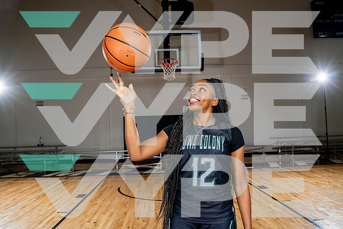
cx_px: 172
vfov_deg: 48.0
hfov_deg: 67.4
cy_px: 114
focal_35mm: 27
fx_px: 257
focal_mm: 27
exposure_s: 1/250
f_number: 5.6
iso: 200
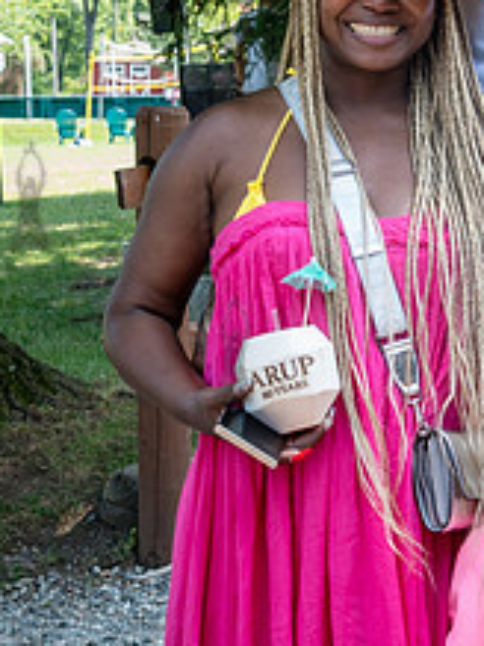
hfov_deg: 12.0
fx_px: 2277
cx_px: 517
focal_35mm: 122
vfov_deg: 16.1
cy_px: 204
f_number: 4.5
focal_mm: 35
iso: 400
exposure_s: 1/250
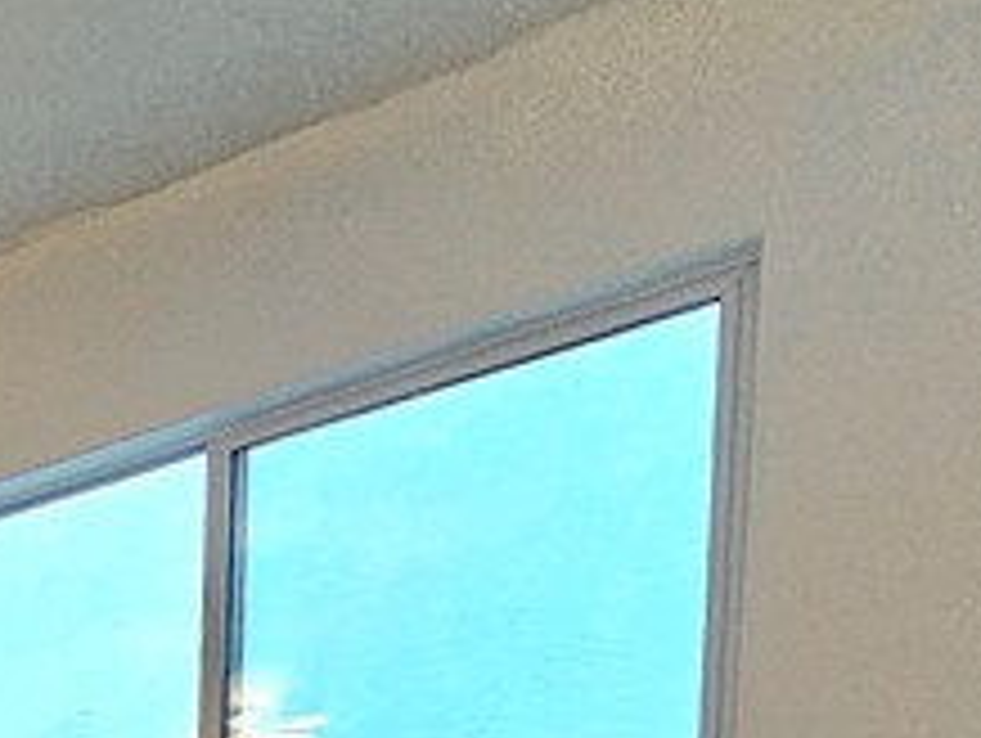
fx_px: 1731
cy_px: 1462
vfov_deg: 17.5
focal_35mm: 61
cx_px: -1040
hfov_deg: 18.4
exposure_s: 1/60.2
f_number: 2.2
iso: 400
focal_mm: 2.2
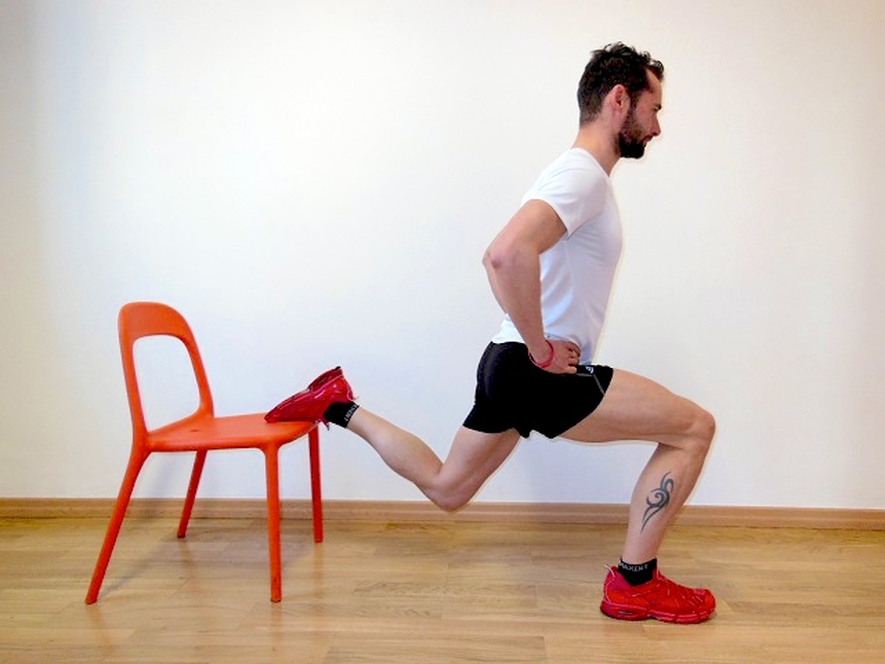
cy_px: 332
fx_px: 639
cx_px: 442
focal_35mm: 25
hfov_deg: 69.4
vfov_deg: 54.9
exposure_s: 1/30
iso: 200
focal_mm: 4.5
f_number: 3.5
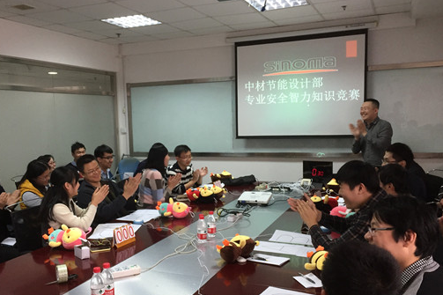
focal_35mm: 36
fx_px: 443
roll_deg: +1.2
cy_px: 161
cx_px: 188
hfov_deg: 52.9
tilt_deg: -6.5
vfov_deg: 36.8
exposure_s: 1/33
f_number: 2.2
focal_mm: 4.15
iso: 125
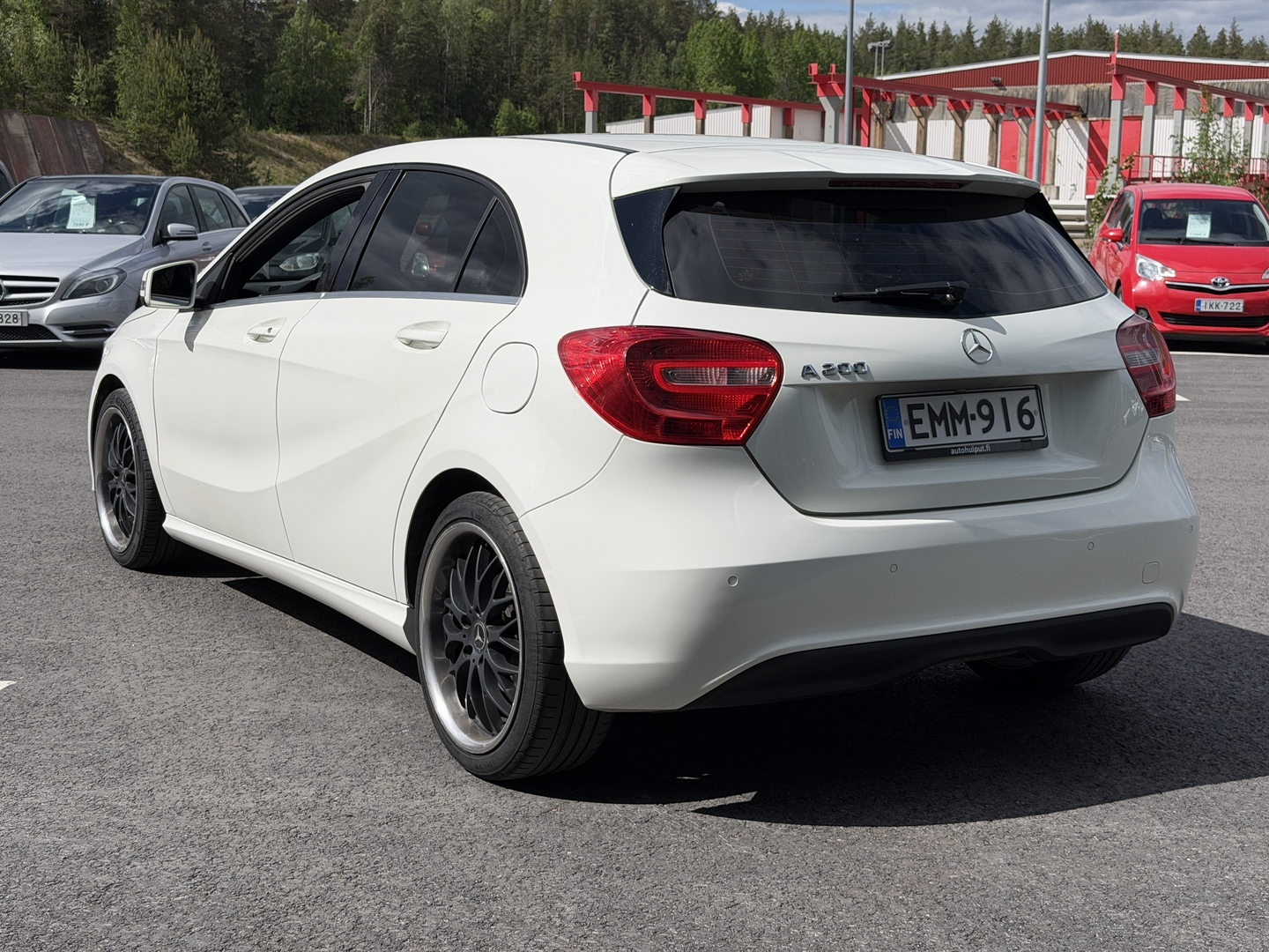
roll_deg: -1.4
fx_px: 1760
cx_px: 634
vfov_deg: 30.3
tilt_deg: -9.1
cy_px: 476
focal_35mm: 48
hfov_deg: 39.7
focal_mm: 6.76
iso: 80
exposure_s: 1/11364
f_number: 1.78
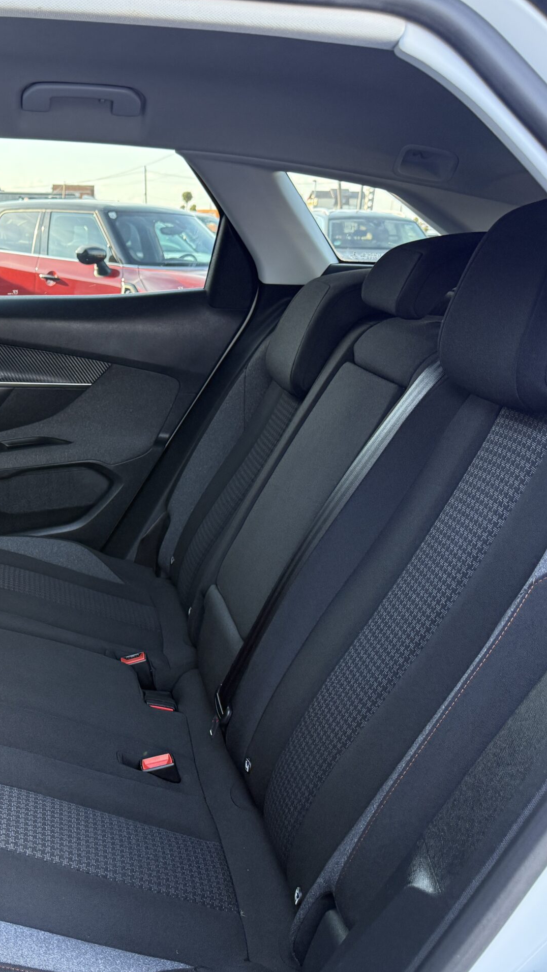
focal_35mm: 35
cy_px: 486
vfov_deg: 56.6
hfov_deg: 32.0
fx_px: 902
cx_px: 52
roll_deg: -0.6
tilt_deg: -16.2
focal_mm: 6.76
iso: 200
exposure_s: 1/88
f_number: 1.78
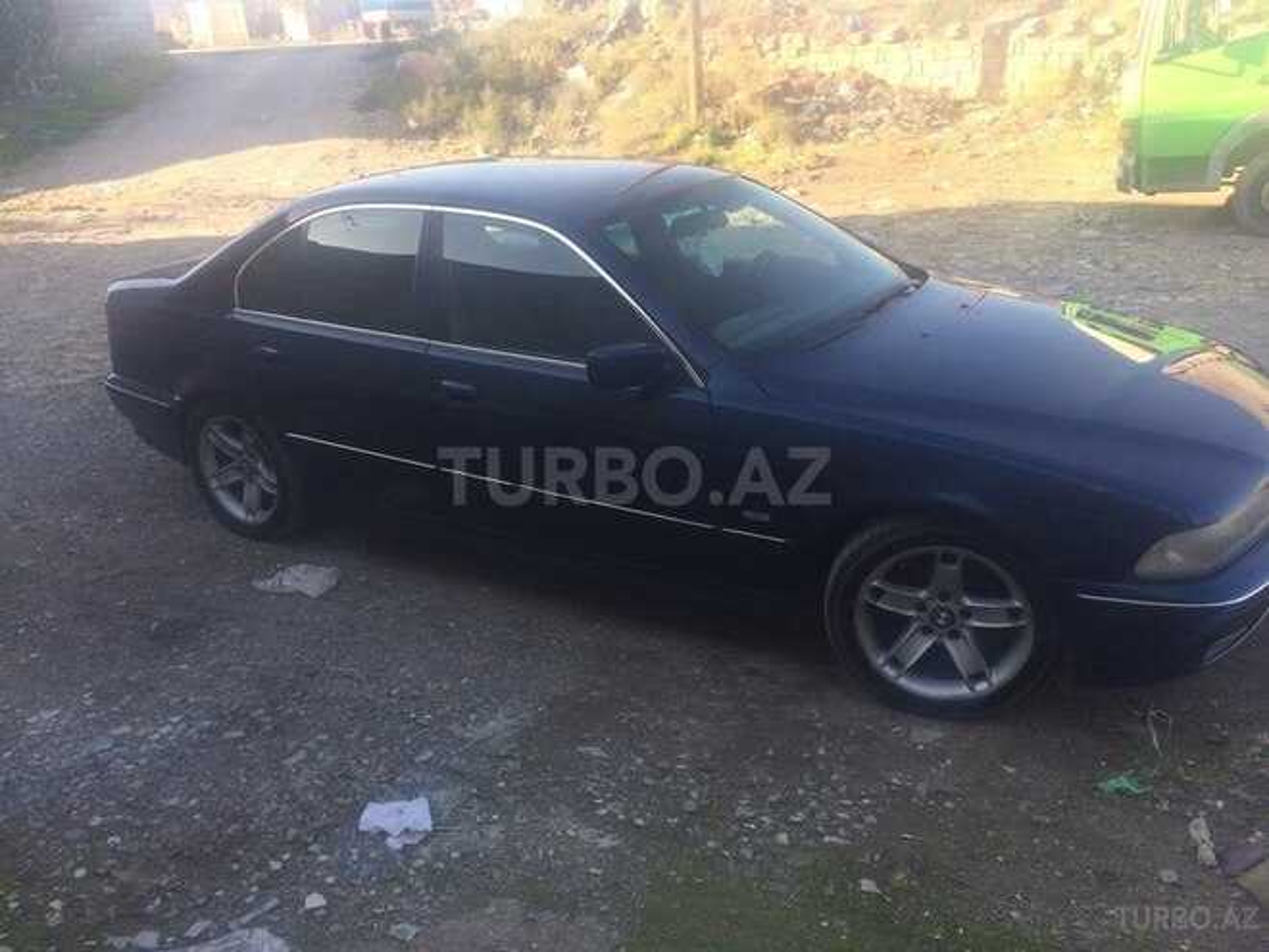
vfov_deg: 48.2
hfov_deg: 61.7
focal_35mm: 29
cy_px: 476
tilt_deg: -22.1
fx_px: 1063
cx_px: 634
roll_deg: +3.0
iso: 32
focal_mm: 4.15
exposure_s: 1/311
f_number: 2.2
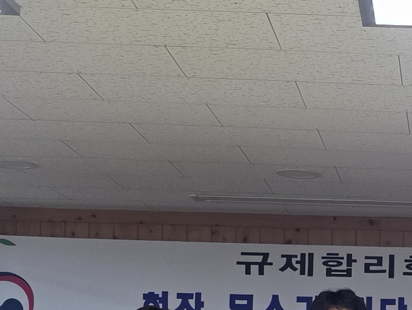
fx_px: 1393
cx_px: 483
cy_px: 353
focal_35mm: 117
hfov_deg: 16.2
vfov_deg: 12.4
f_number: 1.7
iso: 125
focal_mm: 6.3
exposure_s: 1/120
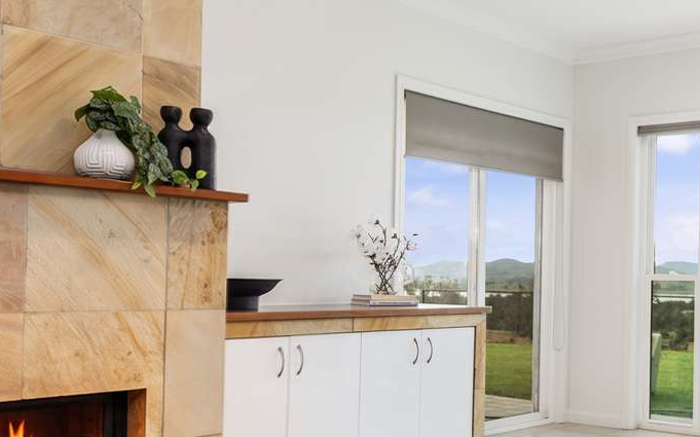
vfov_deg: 27.9
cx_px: 604
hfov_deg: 40.8
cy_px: 271
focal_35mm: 46
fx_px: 877
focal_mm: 16
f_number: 7.1
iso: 320
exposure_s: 1/8
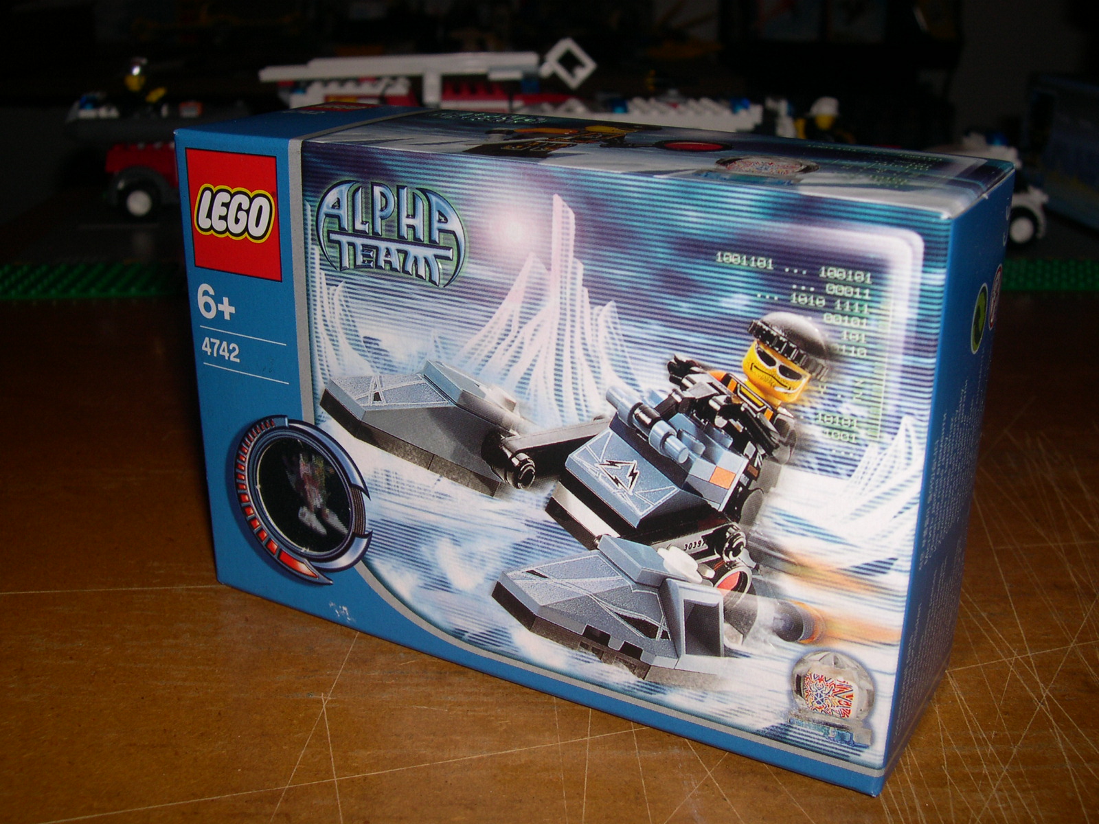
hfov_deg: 49.0
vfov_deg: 37.7
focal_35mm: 38
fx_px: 1206
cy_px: 412
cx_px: 550
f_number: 7.6
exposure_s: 1/60
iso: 100
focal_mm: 8
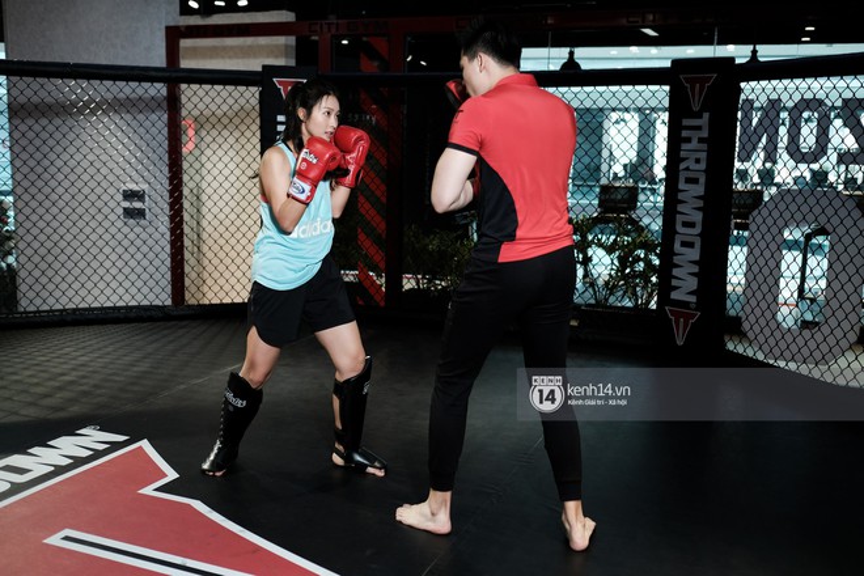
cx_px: 432
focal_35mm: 35
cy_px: 288
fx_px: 840
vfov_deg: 37.9
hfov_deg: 54.4
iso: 800
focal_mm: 23
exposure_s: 1/250
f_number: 2
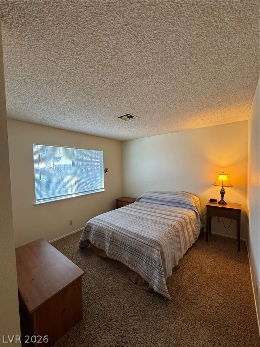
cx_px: 130
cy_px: 174
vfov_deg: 102.1
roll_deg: +1.1
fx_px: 140
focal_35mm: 14
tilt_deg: -3.7
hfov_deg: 85.7
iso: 250
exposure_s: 1/60
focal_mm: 2.22
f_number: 2.2
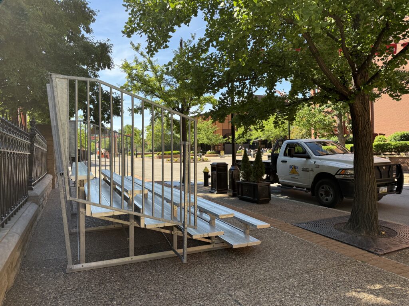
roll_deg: +1.6
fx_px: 284
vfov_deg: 56.8
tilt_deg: +0.0
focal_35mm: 24
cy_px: 153
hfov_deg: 71.6
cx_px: 204
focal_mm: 6.76
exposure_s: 1/1314
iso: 100
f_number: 1.78
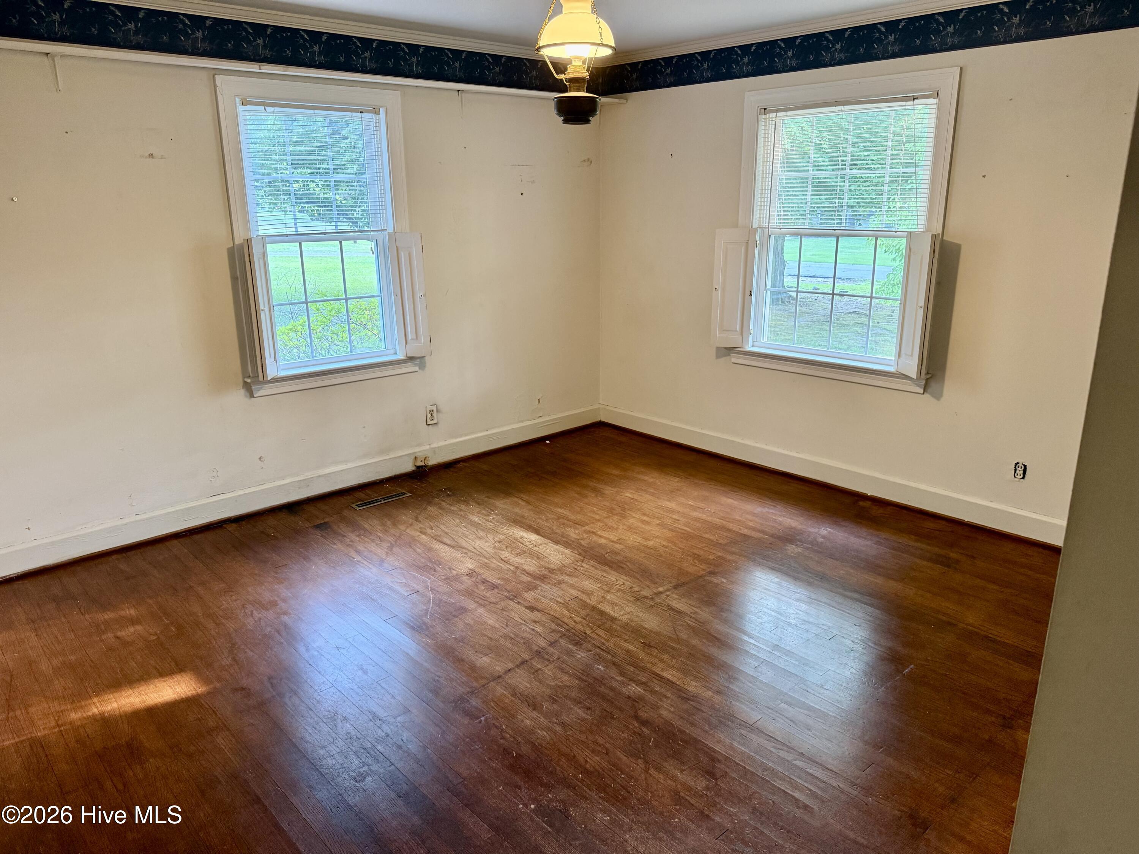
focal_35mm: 24
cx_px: 570
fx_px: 790
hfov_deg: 71.6
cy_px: 427
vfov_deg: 56.8
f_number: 1.78
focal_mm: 6.76
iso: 320
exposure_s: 1/60
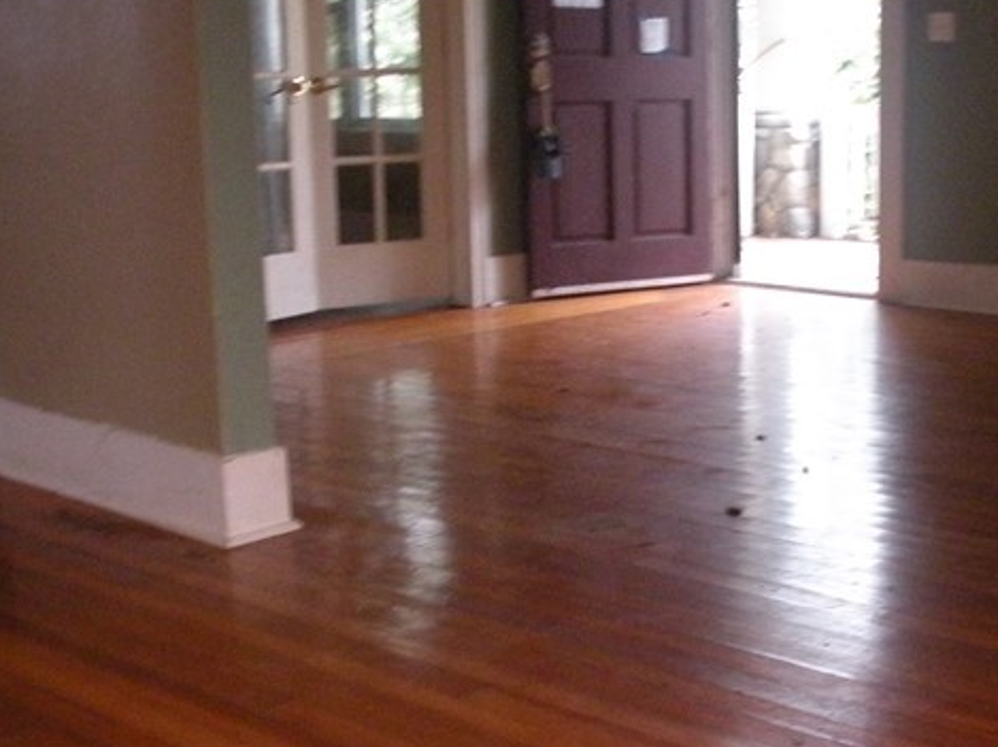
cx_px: 764
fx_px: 1700
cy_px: 413
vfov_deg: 24.8
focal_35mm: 59
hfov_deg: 32.0
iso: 400
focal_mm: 4.7
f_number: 2.8
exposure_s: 1/10.8
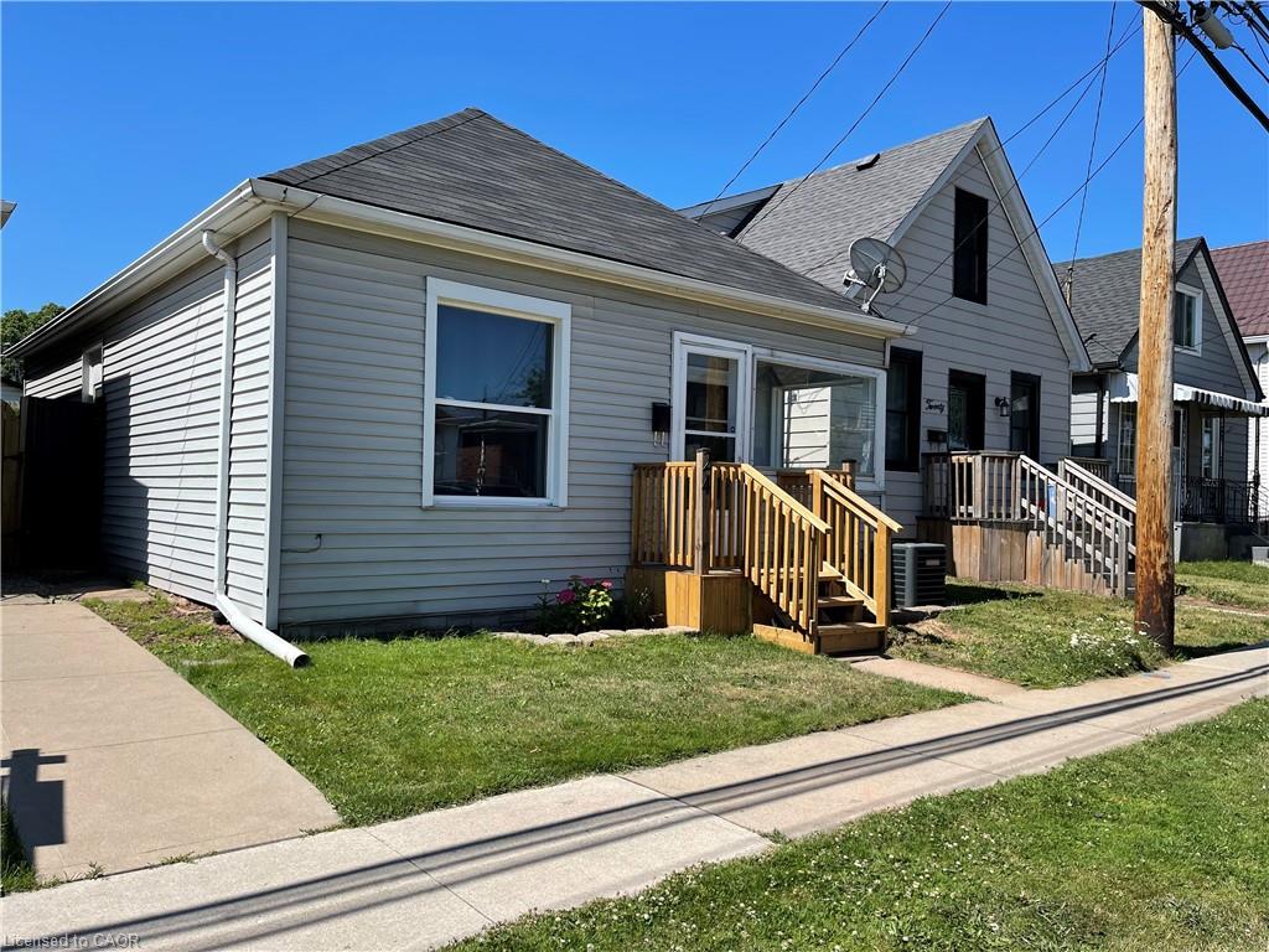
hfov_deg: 67.3
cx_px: 634
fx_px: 953
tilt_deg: +2.0
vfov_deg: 53.1
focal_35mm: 26
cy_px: 476
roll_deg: -1.2
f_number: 1.6
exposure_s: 1/2786
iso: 32
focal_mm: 5.1
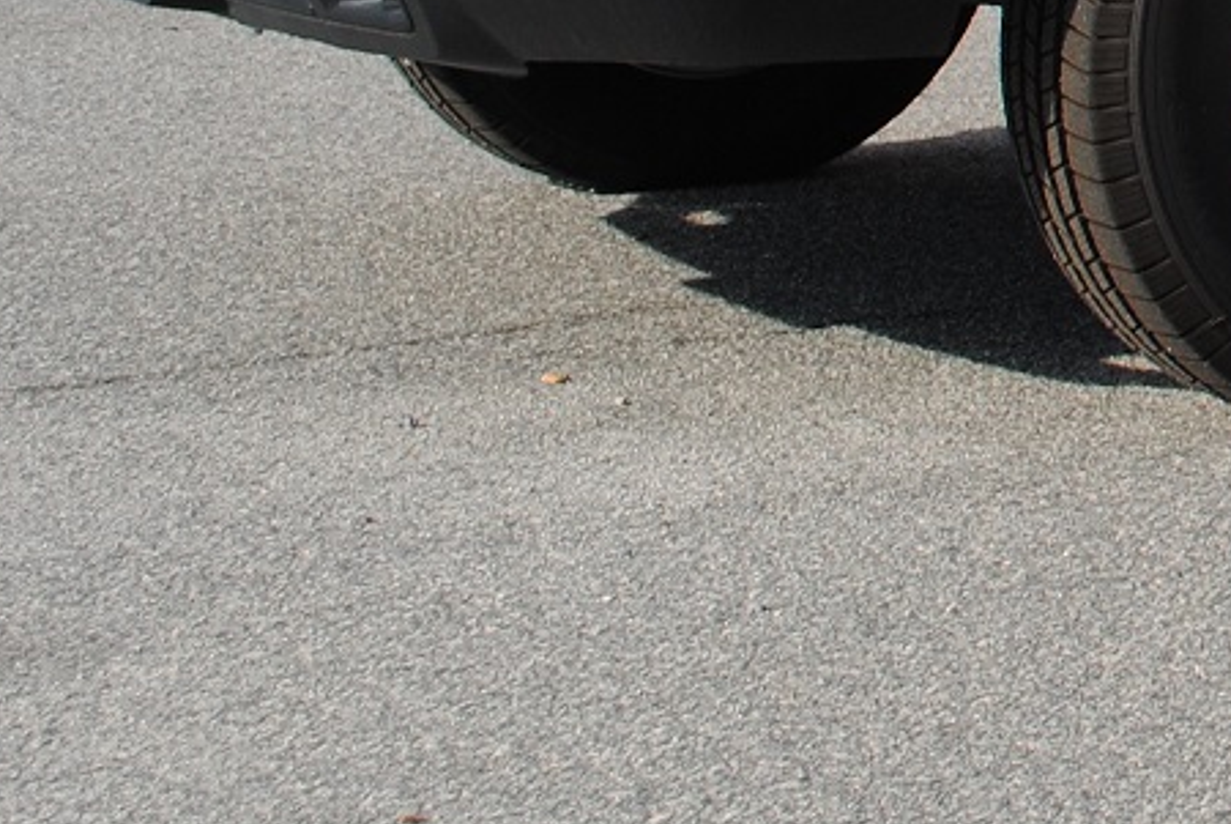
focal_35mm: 142
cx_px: 2519
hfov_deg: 12.6
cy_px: -701
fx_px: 4860
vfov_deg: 9.2
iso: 100
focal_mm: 22
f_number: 8
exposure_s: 1/250
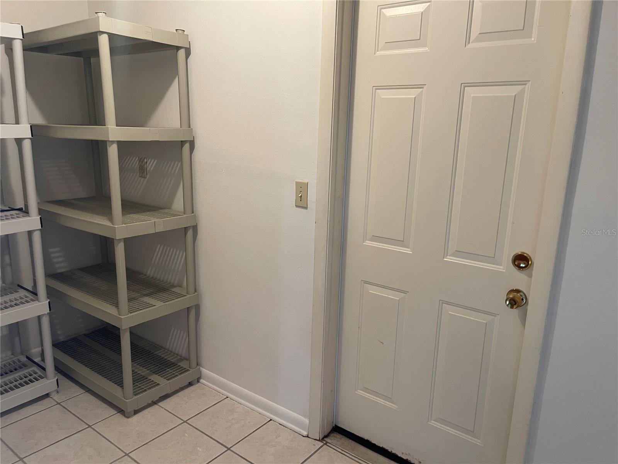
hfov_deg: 69.4
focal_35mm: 25
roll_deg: -2.0
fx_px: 446
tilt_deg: -14.7
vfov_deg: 54.9
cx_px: 309
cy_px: 232
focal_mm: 5.1
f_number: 1.6
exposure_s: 1/60
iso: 200
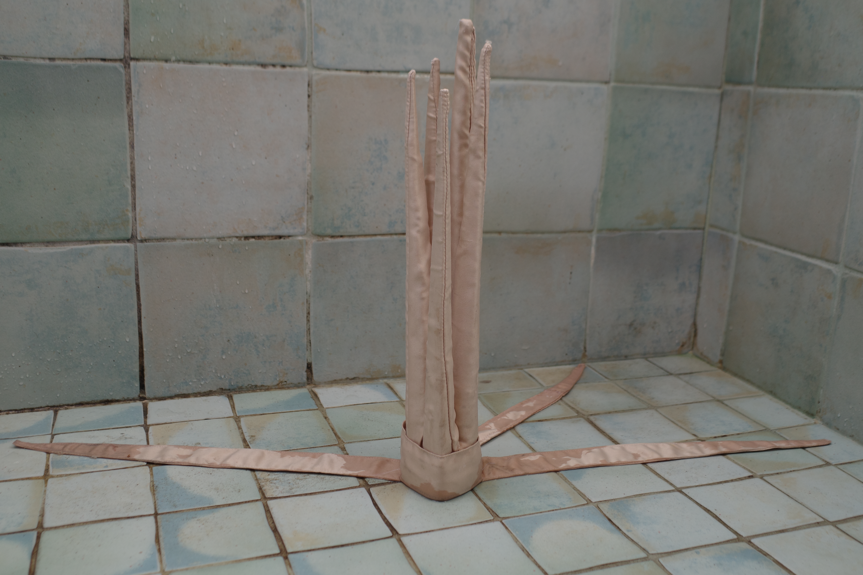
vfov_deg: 37.9
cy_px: 288
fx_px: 839
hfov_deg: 54.4
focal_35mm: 35
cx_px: 432
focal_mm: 18.3
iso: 160
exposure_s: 1/30
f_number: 2.8
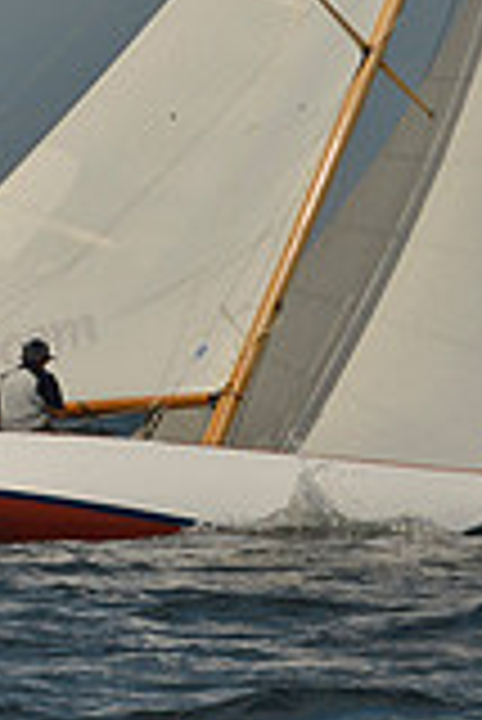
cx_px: 331
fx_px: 6913
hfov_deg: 4.0
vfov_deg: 5.9
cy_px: -360
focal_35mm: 345
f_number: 13
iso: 280
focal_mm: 95
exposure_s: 1/800
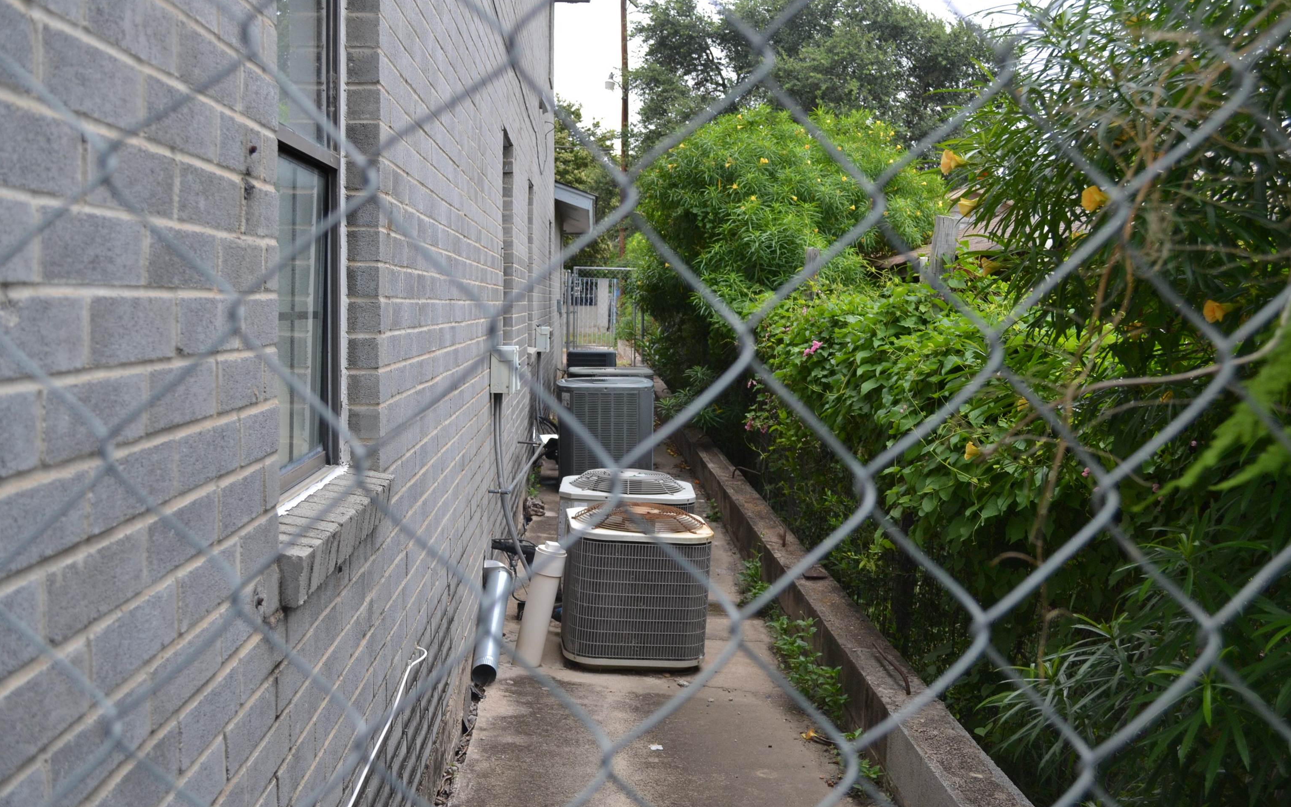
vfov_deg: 34.4
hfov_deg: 52.7
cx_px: 650
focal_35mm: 37
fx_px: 1302
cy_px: 389
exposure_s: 1/125
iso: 360
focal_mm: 24
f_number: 5.6
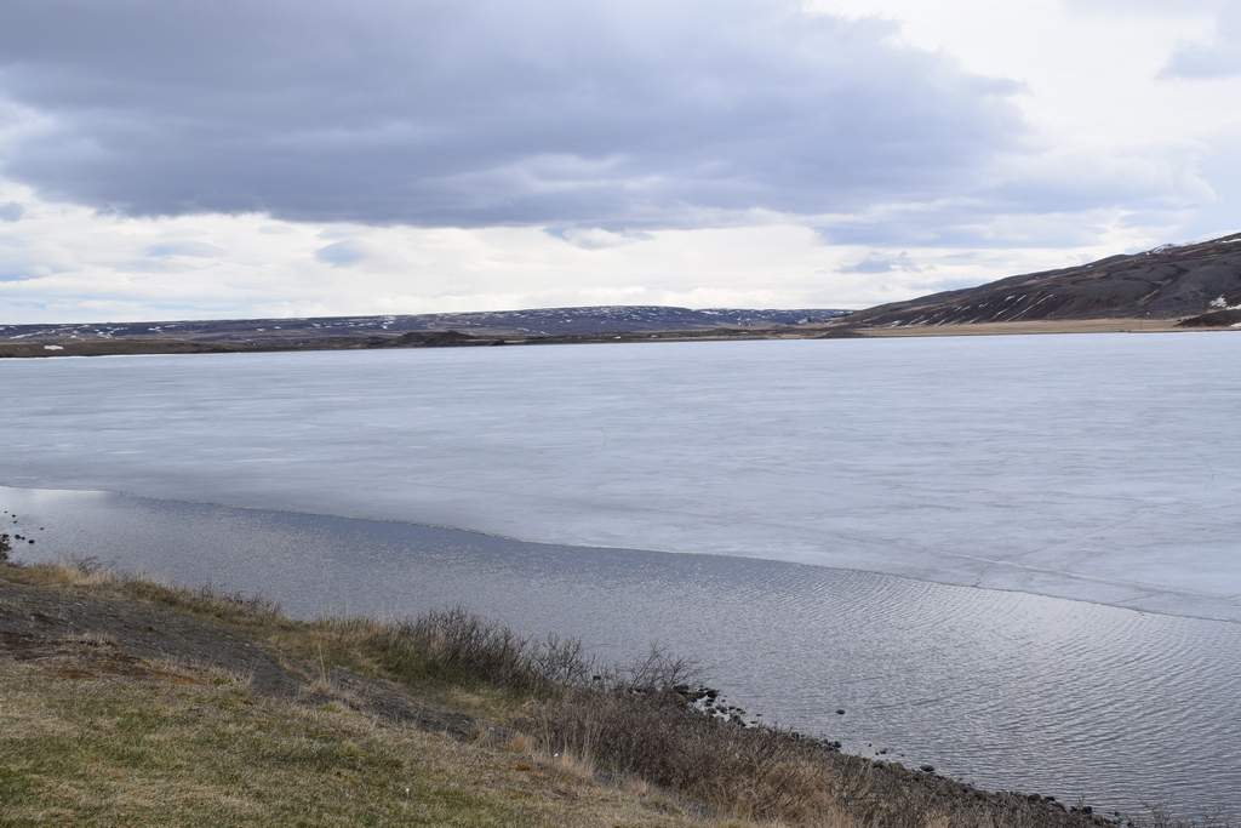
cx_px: 620
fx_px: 1603
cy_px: 414
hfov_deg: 42.3
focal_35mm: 46
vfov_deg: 29.0
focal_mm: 31
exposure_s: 1/400
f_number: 10
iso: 200
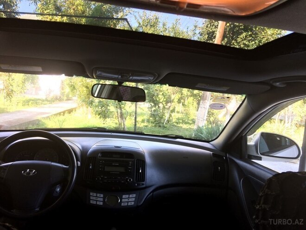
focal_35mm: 29
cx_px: 153
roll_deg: -4.5
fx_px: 256
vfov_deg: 48.2
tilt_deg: -4.7
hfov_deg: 61.7
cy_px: 115
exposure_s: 1/50
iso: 40
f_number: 2.2
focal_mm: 4.15
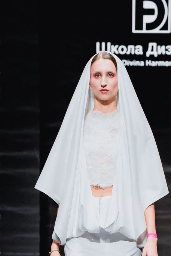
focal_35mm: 210
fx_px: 1497
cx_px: 141
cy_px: 353
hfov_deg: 6.5
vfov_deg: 9.6
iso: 3200
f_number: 4
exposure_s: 1/250
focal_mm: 75
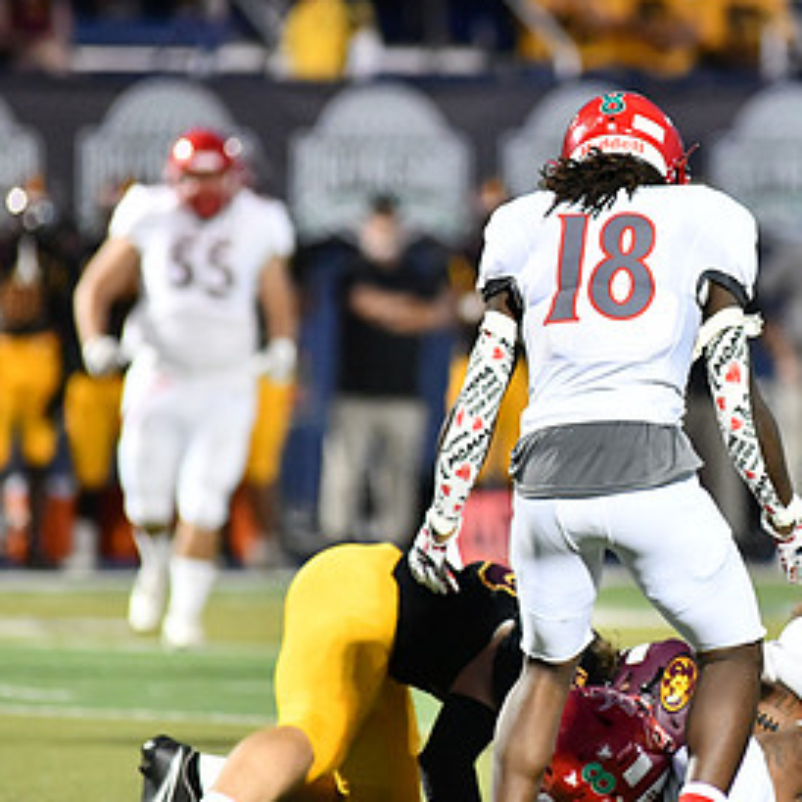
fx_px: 14181
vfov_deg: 3.2
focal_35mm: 541
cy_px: 389
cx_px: 699
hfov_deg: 3.2
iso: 11400
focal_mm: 300
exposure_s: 1/1250
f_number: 4
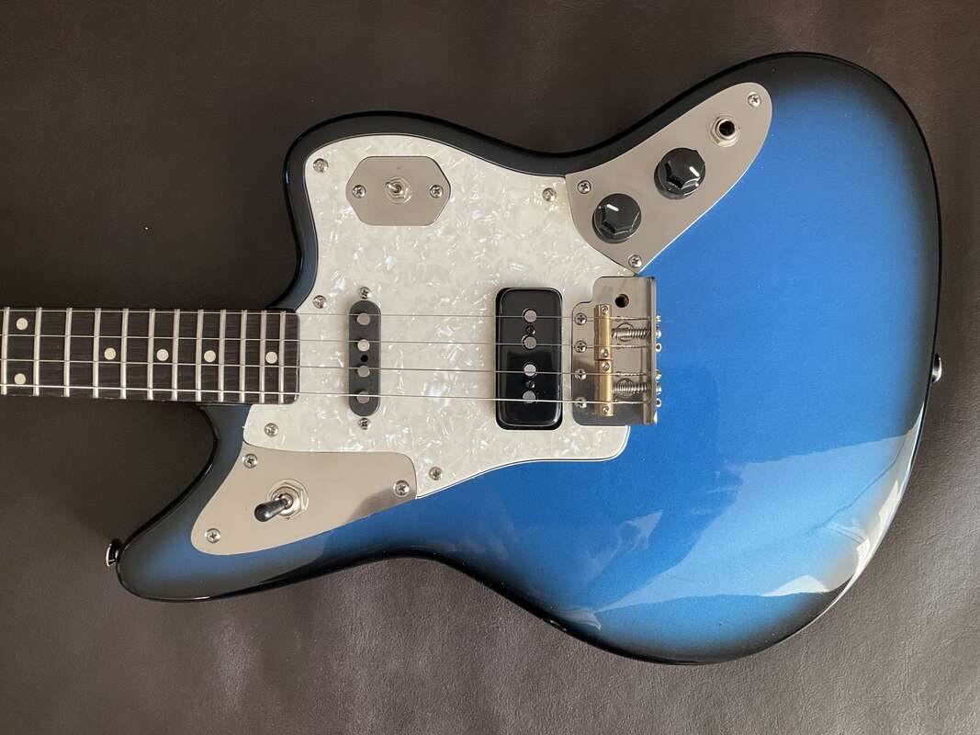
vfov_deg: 48.2
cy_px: 368
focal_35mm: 29
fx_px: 821
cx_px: 490
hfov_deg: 61.7
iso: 80
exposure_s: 1/60
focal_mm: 3
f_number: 1.8
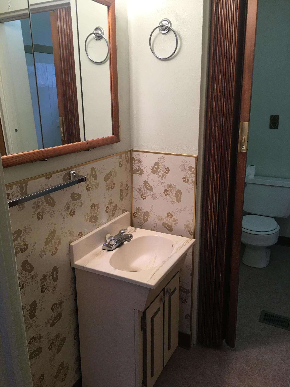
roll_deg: +1.0
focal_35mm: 29
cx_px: 145
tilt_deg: -17.3
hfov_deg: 48.2
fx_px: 324
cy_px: 194
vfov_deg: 61.7
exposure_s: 1/30
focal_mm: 4.15
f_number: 2.2
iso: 32
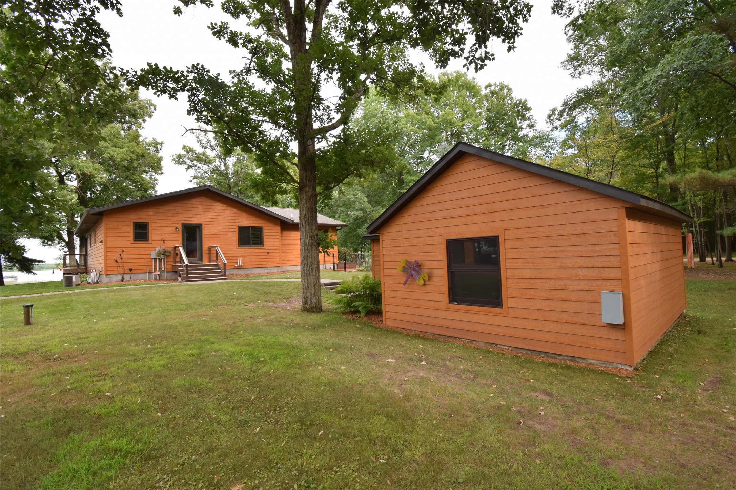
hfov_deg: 95.0
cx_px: 368
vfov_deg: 72.1
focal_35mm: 16
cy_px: 245
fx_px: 337
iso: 320
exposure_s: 1/200
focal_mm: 11
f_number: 9
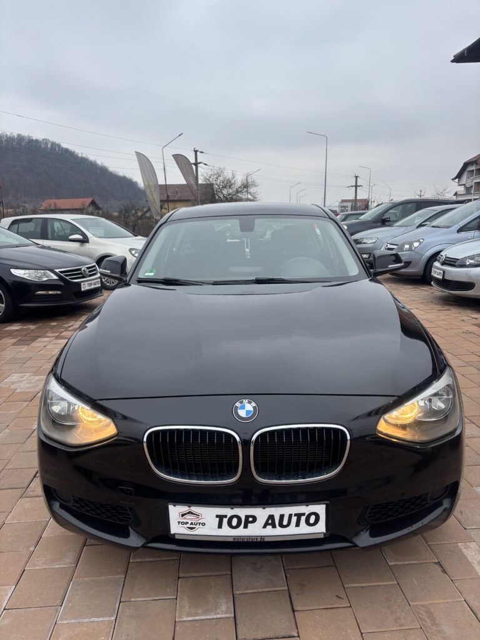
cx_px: 240
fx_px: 481
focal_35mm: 26
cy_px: 320
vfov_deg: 67.3
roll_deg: +1.7
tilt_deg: -13.1
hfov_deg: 53.1
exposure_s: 1/121
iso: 50
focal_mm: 5.96
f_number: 1.6
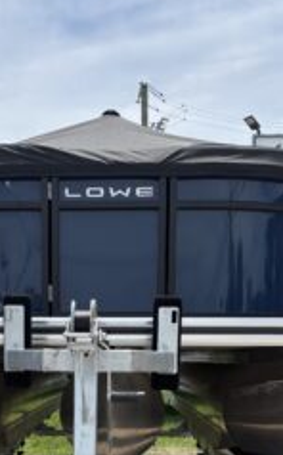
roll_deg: -0.2
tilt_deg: -6.6
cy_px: 400
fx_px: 718
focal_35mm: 58
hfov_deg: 22.2
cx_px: 97
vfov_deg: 33.5
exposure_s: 1/4630
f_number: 1.6
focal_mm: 5.96
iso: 50
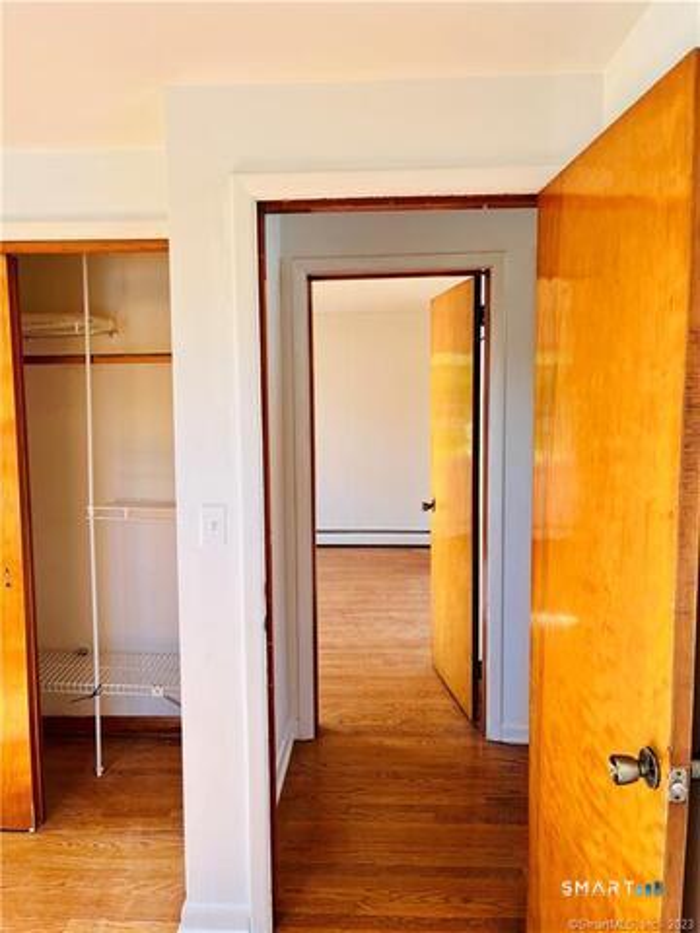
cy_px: 466
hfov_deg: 53.1
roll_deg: +0.7
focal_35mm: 26
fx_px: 701
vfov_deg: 67.3
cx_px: 350
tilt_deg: -5.6
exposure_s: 1/121
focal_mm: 5.1
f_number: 1.6
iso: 50
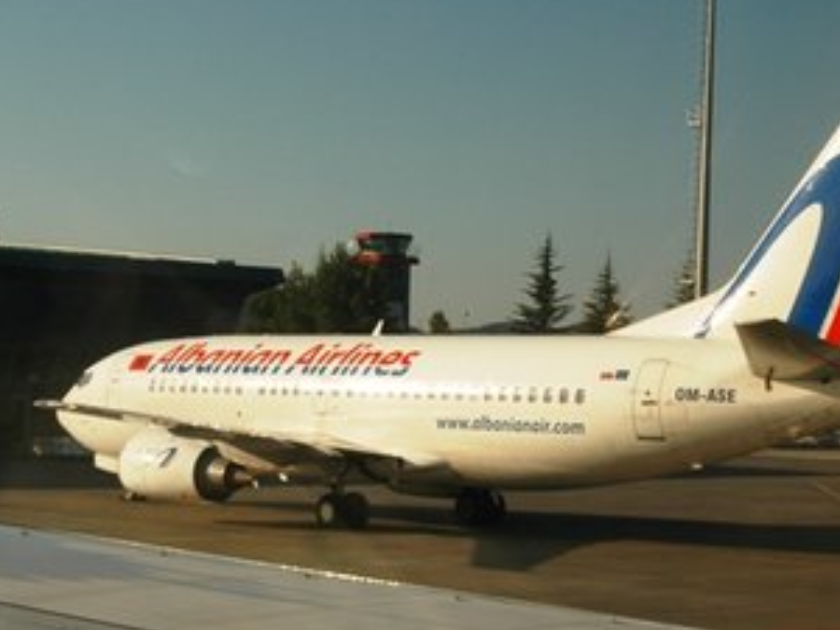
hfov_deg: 20.0
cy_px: 405
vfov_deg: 15.1
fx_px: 2378
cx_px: 426
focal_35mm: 98
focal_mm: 34
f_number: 10
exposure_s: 1/400
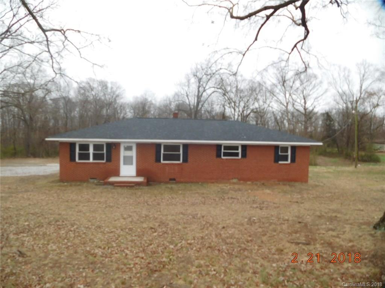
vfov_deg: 46.8
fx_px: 334
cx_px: 192
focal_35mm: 30
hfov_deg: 60.0
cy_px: 144
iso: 125
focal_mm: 5.3
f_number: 3.2
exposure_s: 1/250
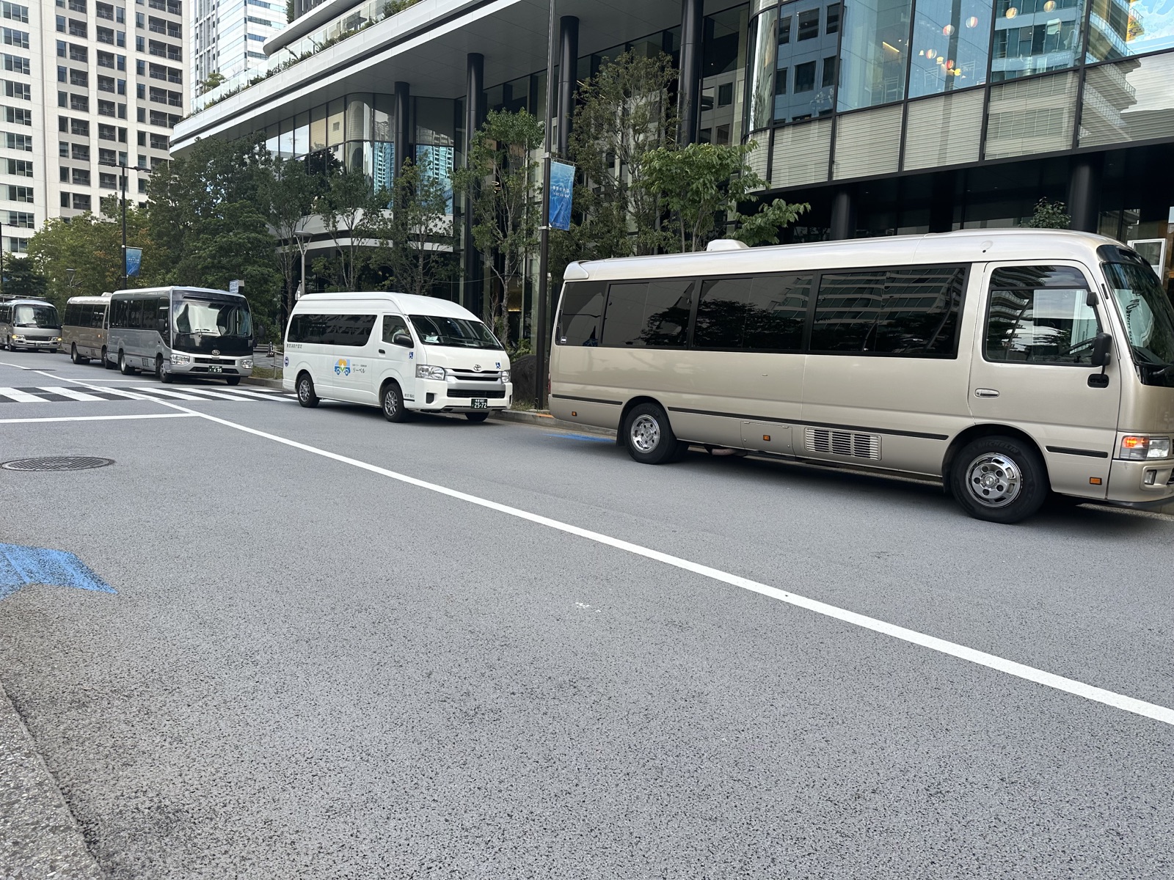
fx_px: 814
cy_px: 440
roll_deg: -3.0
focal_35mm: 24
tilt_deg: -7.9
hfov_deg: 71.6
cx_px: 587
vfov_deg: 56.8
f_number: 1.78
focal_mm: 6.86
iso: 80
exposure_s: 1/564
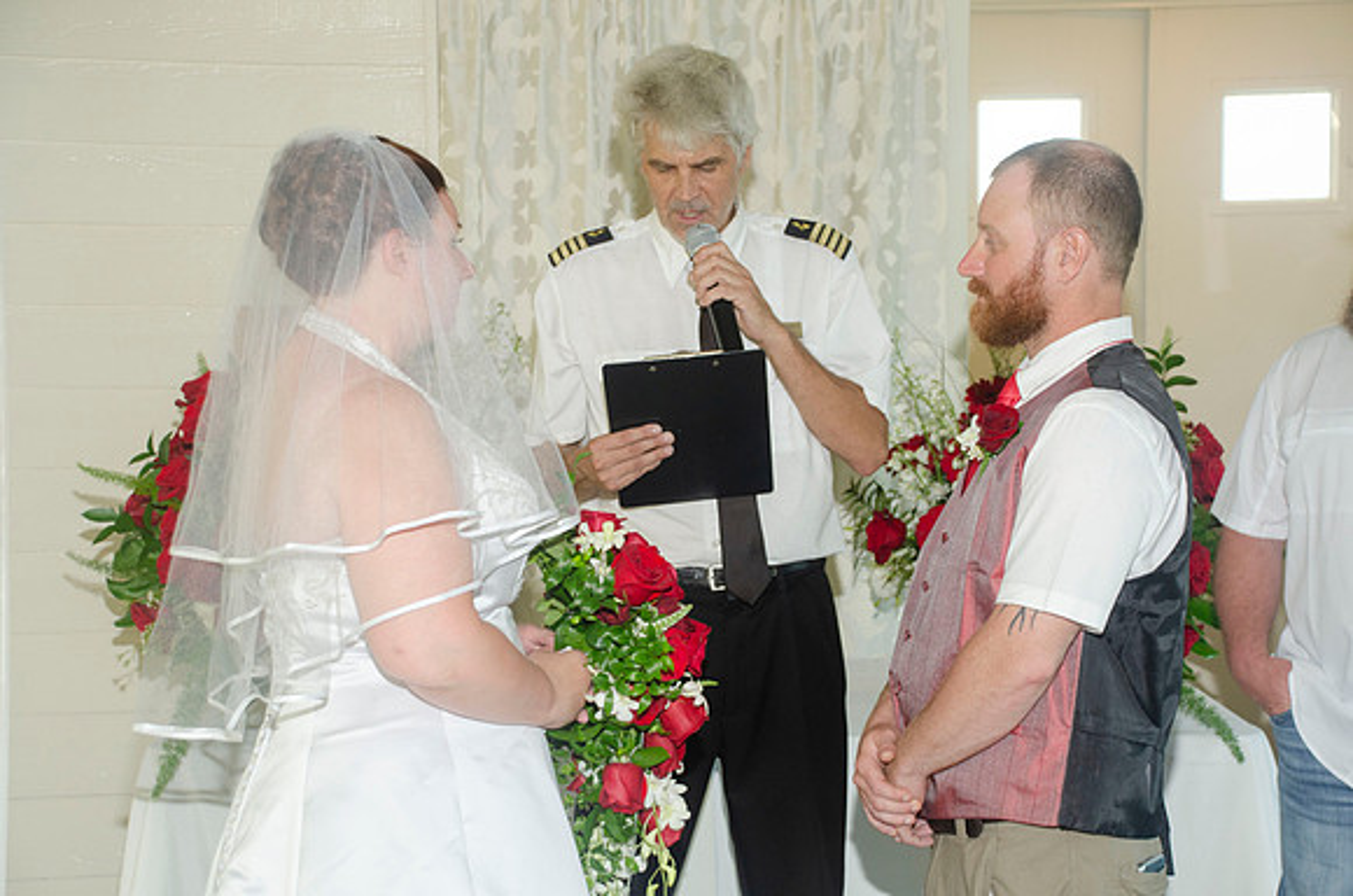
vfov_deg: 18.8
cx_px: 676
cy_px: 448
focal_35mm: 72
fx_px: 2700
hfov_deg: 28.1
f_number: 5.6
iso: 400
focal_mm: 48
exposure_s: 1/80
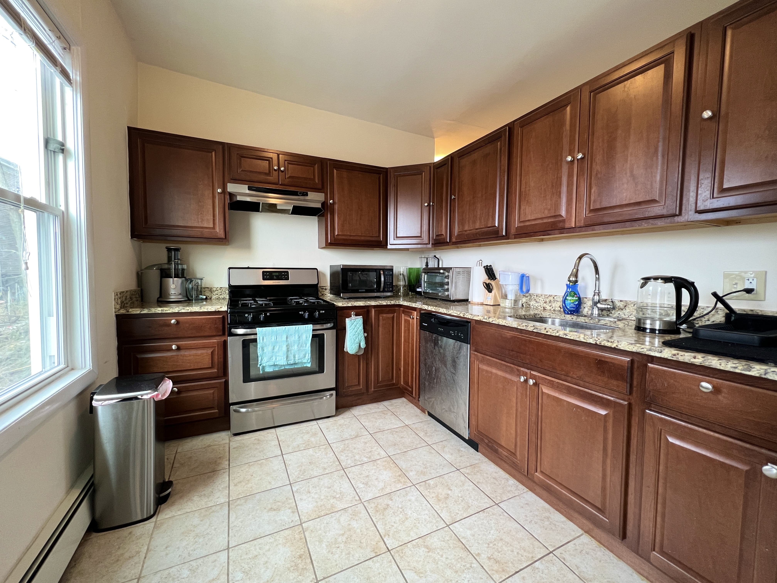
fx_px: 292
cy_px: 292
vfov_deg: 89.9
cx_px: 388
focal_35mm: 13
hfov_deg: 106.2
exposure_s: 1/120
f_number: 1.8
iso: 160
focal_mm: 1.57
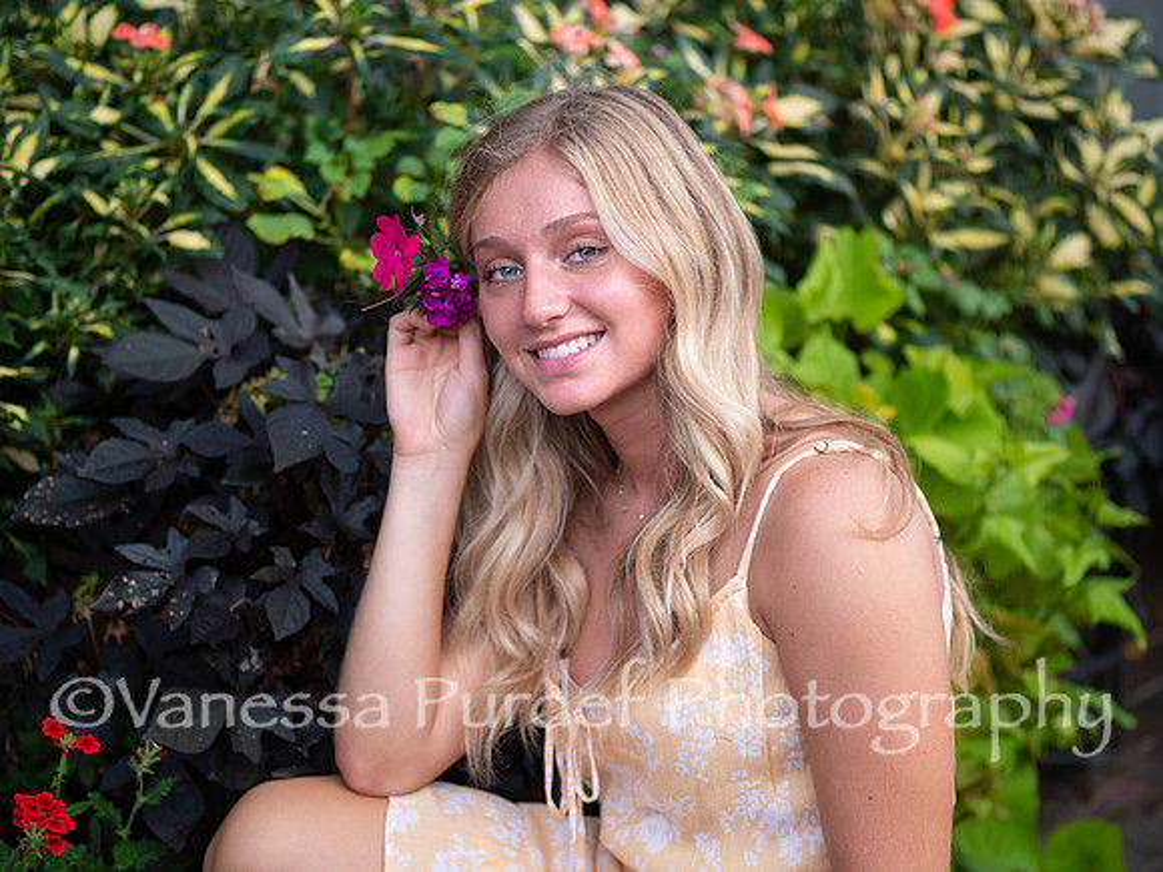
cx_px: 582
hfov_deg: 22.4
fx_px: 2931
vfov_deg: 16.9
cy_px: 436
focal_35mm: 87
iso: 200
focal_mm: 43
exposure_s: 1/500
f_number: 1.4
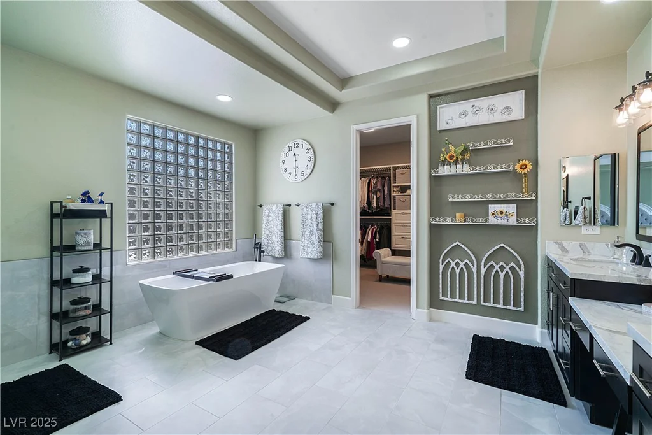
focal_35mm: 16
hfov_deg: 96.7
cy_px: 218
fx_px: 290
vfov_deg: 73.8
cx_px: 326
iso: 500
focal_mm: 16
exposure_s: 1/60
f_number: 10
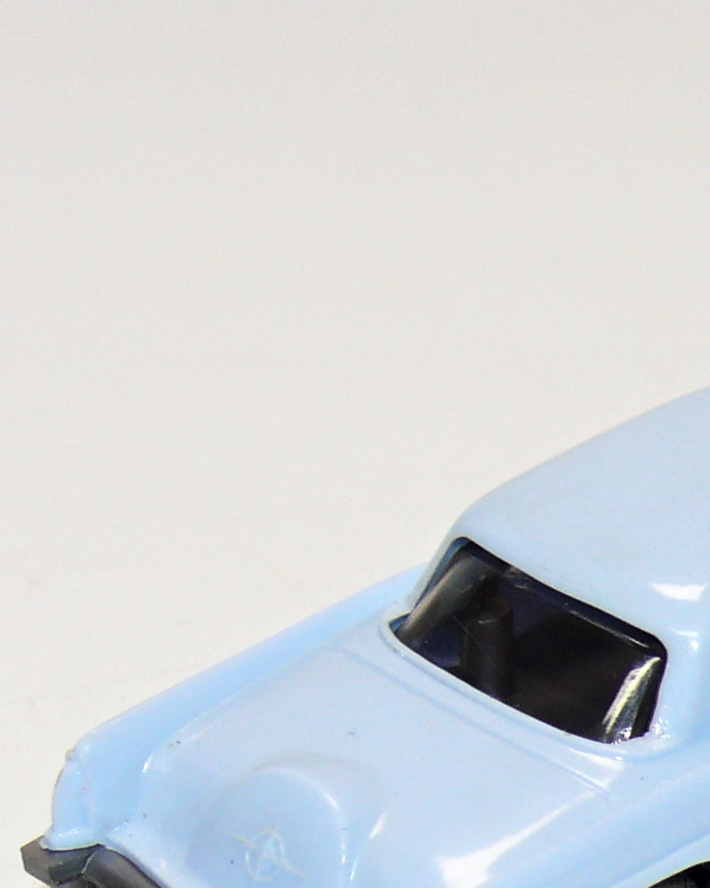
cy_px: 628
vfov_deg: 7.3
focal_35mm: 265
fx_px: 6961
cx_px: 732
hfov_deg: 5.8
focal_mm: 15.9
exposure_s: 1/30
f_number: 4
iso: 100
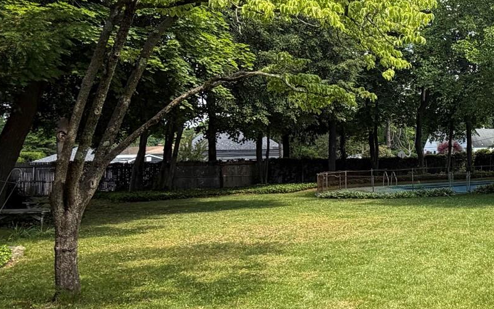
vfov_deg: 33.3
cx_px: 446
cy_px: 107
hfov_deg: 46.4
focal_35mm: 38
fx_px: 512
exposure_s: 1/502
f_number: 2.2
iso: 50
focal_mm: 2.22
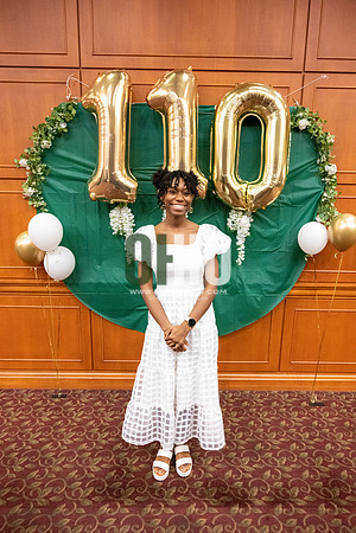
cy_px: 266
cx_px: 178
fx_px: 356
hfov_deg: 53.1
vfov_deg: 73.7
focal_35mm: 24
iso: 6400
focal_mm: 24
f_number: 4
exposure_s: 1/125
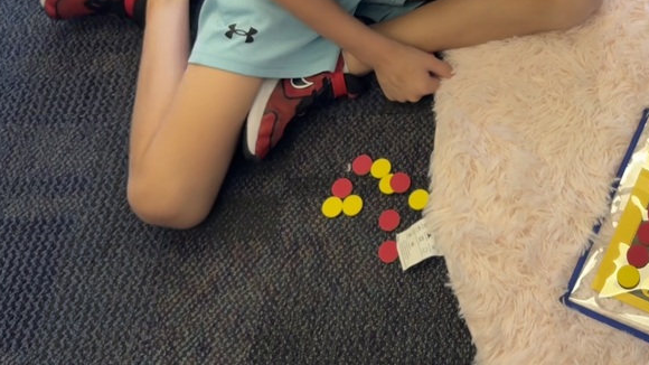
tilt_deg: -54.1
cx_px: 514
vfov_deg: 23.0
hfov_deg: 39.8
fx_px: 860
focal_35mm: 50
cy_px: -2
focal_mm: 5.96
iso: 160
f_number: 1.6
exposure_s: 1/60
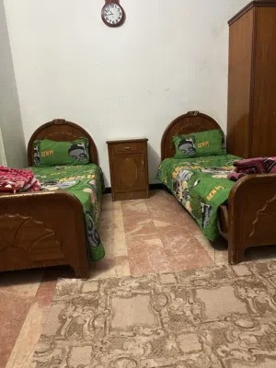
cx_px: 138
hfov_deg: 56.8
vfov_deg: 71.6
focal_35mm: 24
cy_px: 184
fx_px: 255
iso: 800
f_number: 1.78
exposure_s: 1/50
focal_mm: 6.86
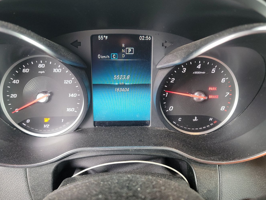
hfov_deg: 61.6
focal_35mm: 29
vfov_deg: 48.2
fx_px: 223
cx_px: 125
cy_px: 99
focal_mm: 6.7
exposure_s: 1/59
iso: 457
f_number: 1.8
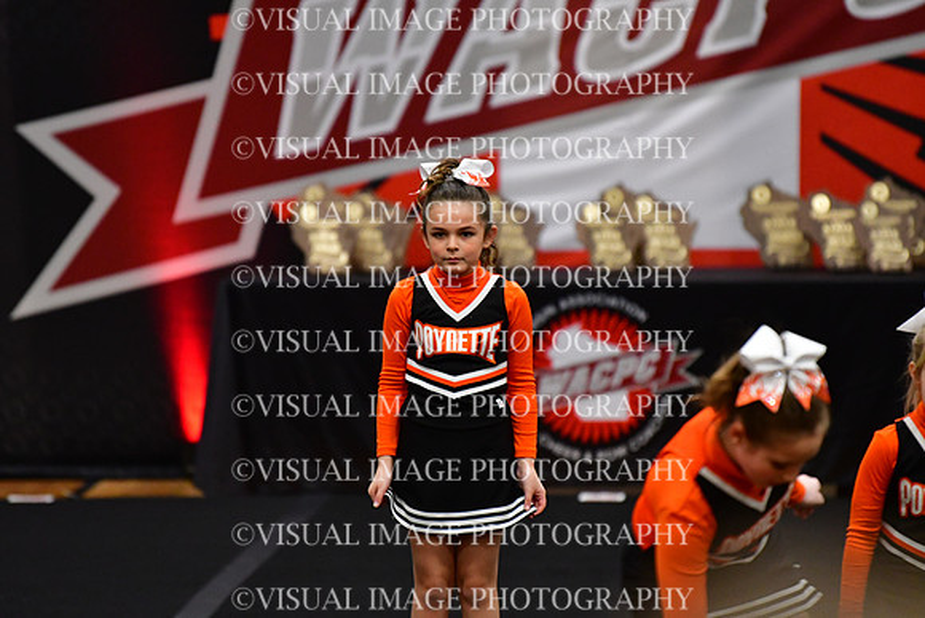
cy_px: 309
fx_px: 7710
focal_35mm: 300
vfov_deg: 4.6
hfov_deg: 6.9
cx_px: 462
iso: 4000
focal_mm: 200
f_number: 2.8
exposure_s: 1/800
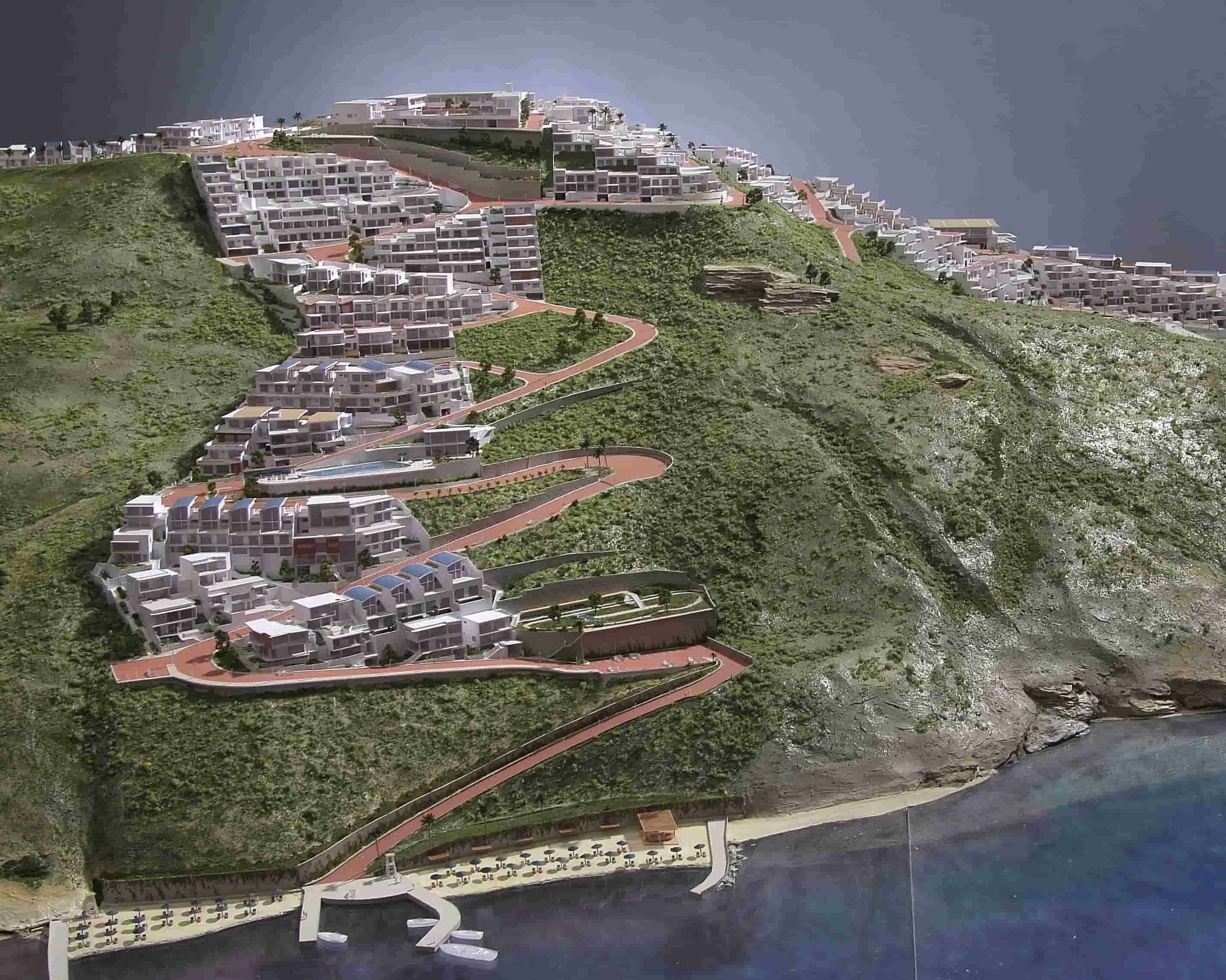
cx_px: 865
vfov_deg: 27.6
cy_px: 474
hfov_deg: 33.7
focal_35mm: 55
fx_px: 1995
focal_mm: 26
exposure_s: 1/125
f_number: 11
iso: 200
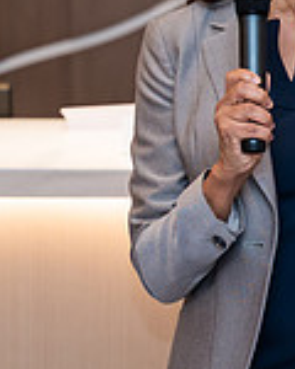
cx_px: 565
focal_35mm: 307
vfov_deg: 6.3
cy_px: 52
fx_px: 3350
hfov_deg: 5.0
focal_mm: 81
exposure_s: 1/160
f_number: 3.2
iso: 400
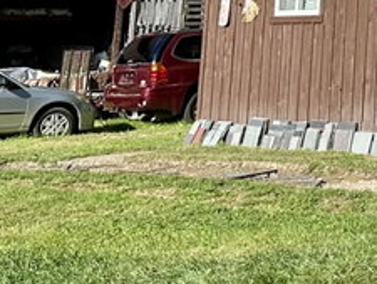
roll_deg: +1.0
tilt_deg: +9.6
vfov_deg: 12.7
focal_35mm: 109
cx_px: 784
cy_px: -176
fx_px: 1188
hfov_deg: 14.5
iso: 80
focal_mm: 6.86
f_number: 1.78
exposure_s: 1/3058
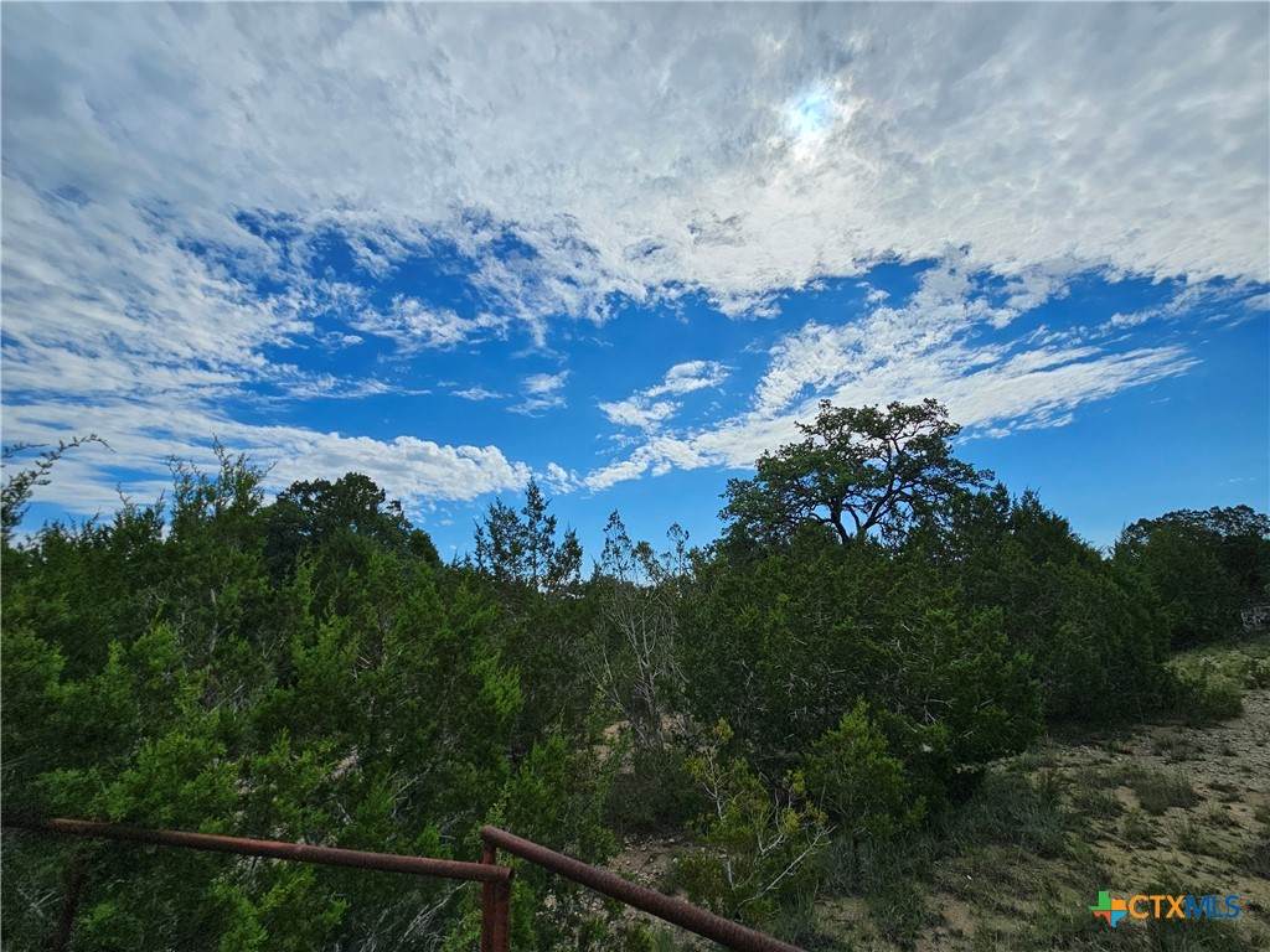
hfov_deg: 106.2
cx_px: 635
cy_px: 476
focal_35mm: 13
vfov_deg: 89.9
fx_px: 477
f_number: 2.2
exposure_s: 1/6939
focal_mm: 2.2
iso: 50
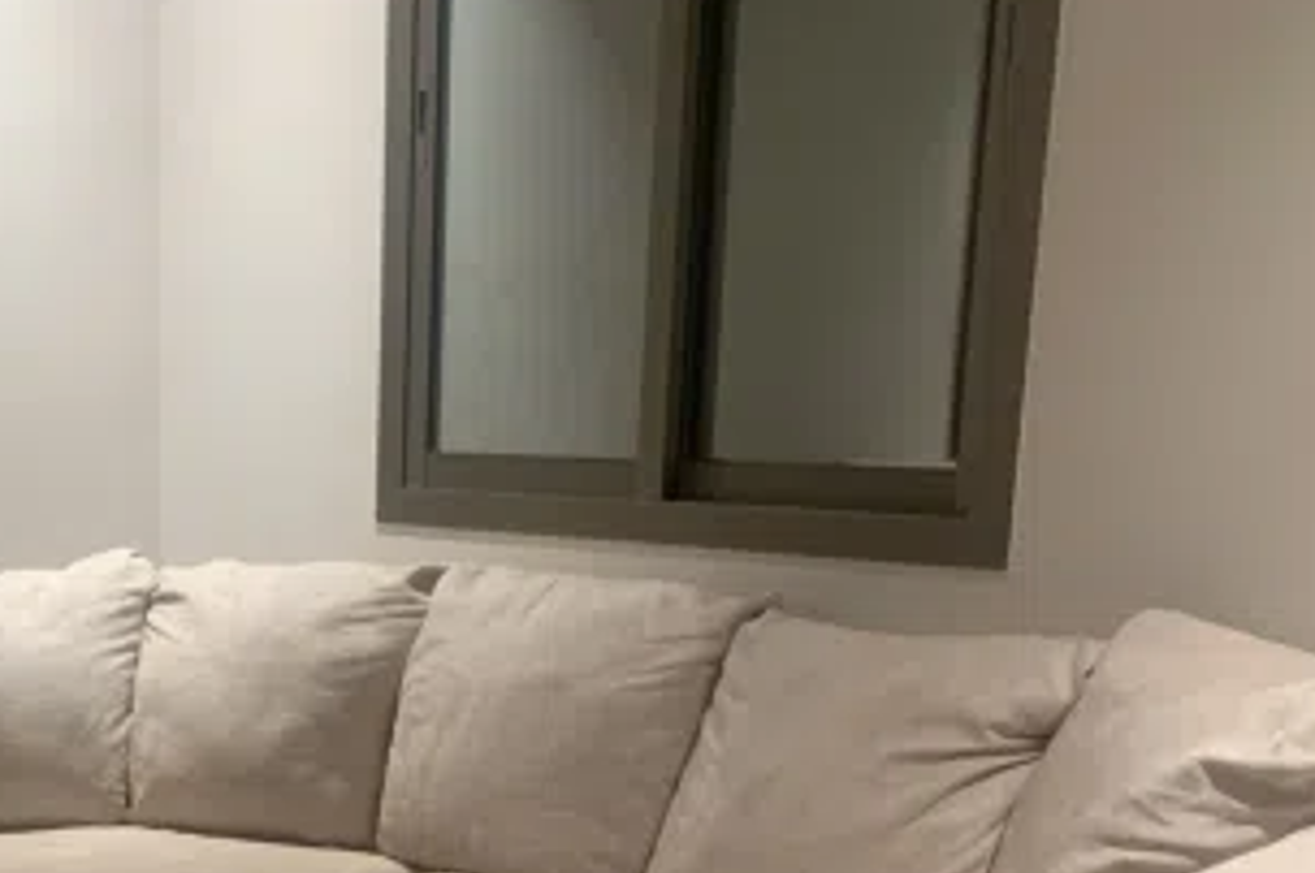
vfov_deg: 22.5
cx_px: 108
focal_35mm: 57
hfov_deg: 33.1
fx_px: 2080
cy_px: 938
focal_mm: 4.25
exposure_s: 1/60
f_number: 1.8
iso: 320
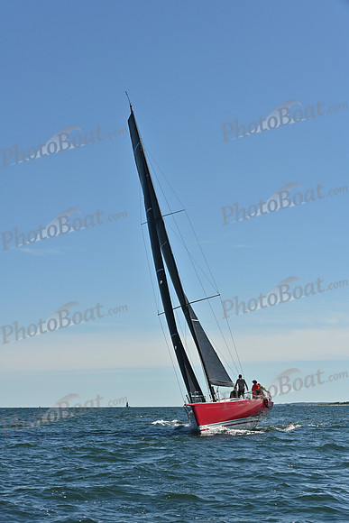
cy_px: 262
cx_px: 174
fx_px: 1017
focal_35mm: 70
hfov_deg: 19.5
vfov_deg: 28.8
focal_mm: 70
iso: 320
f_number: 9
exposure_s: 1/1250
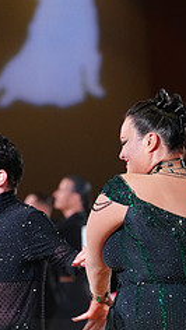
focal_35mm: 278
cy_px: 366
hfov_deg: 4.4
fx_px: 2434
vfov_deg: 7.7
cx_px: 117
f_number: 2.8
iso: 2000
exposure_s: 1/400
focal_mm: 108
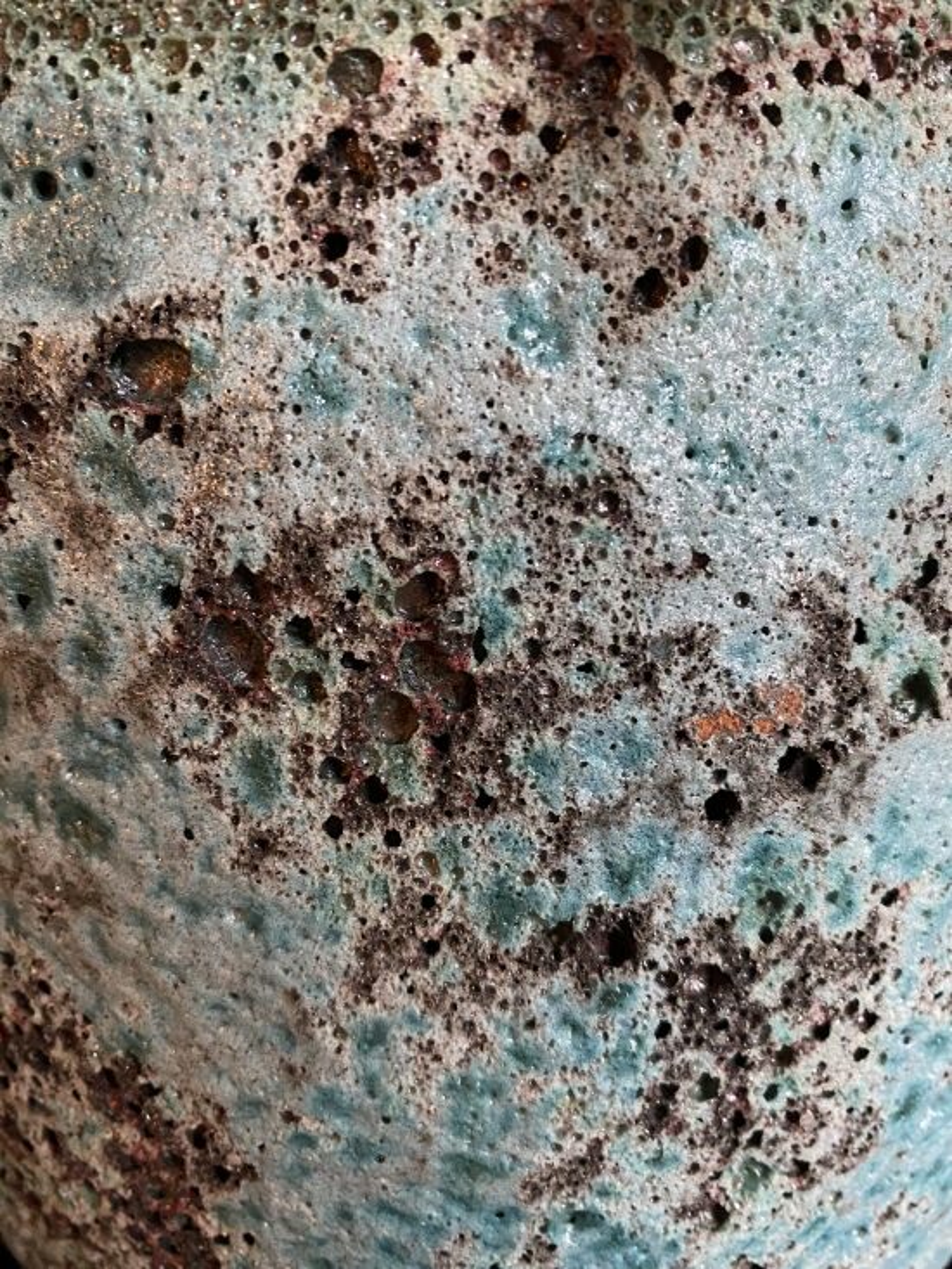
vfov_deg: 67.3
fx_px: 953
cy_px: 634
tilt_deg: -7.1
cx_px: 476
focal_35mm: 26
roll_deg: -0.3
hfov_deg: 53.1
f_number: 1.8
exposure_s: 1/25
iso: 500
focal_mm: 4.25
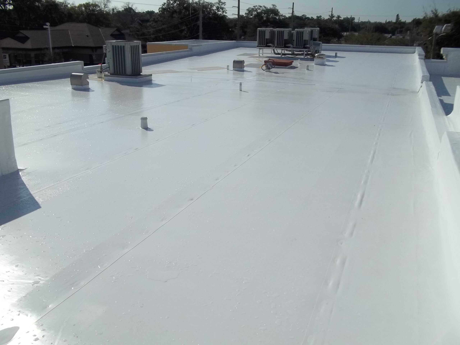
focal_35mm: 32
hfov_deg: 56.8
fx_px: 425
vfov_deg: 44.2
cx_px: 230
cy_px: 172
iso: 64
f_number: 8.8
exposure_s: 1/500
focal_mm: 5.7
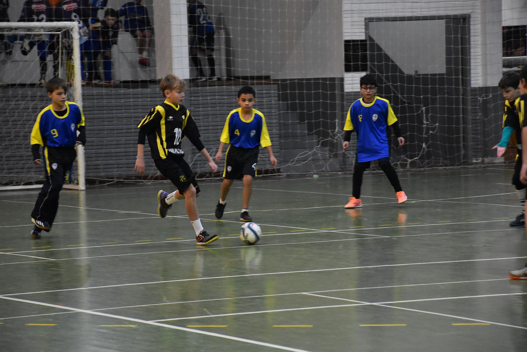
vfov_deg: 8.7
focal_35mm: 158
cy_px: 176
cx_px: 264
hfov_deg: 13.0
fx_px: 2307
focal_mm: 105
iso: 4000
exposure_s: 1/125
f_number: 5.6
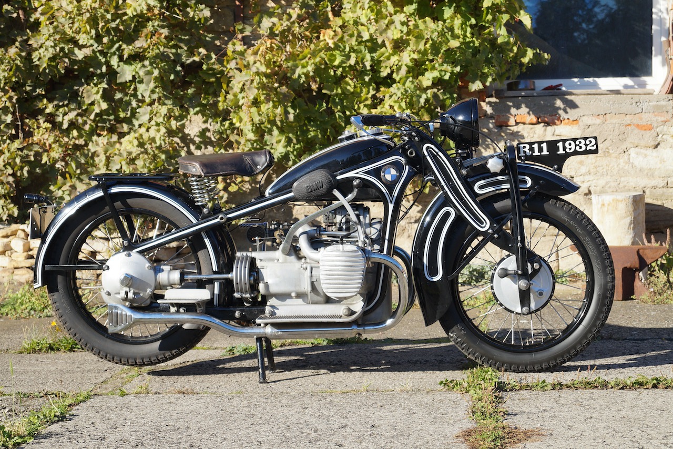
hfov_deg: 24.6
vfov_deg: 16.6
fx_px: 1543
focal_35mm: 82
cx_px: 336
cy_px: 224
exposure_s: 1/250
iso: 100
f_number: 7.1
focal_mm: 55
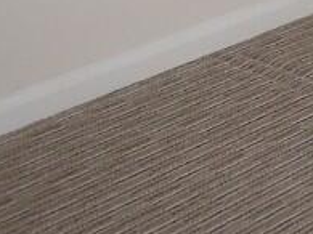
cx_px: 687
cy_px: -317
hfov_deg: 12.9
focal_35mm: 126
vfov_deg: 10.3
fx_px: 1139
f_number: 2.8
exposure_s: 1/125
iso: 160
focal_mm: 4.3
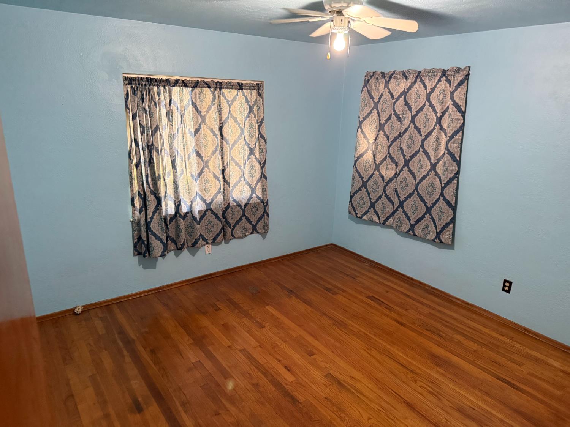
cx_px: 285
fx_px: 395
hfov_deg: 71.6
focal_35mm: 24
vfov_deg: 56.8
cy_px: 214
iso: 500
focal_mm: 6.76
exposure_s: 1/60
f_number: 1.78
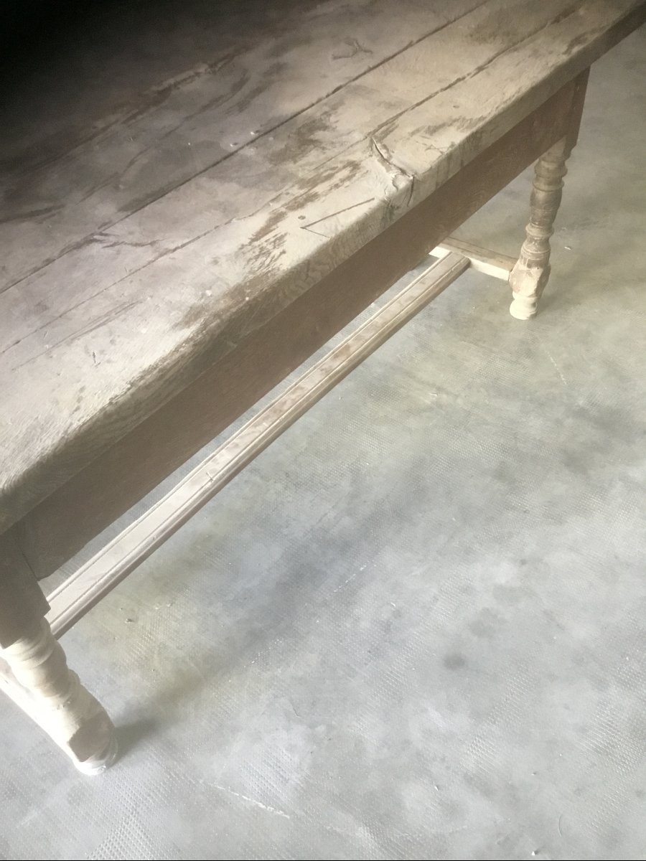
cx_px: 323
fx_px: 771
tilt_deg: -45.7
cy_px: 430
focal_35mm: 31
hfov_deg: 45.4
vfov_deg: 58.4
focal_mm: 3.3
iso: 200
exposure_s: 1/33
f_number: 2.4
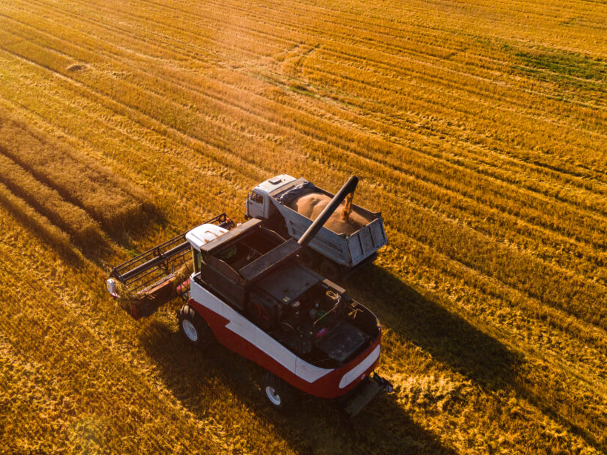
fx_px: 526
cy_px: 188
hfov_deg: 59.5
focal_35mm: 30
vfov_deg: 46.6
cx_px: 246
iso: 100
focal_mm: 4.5
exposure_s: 1/80
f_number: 2.8
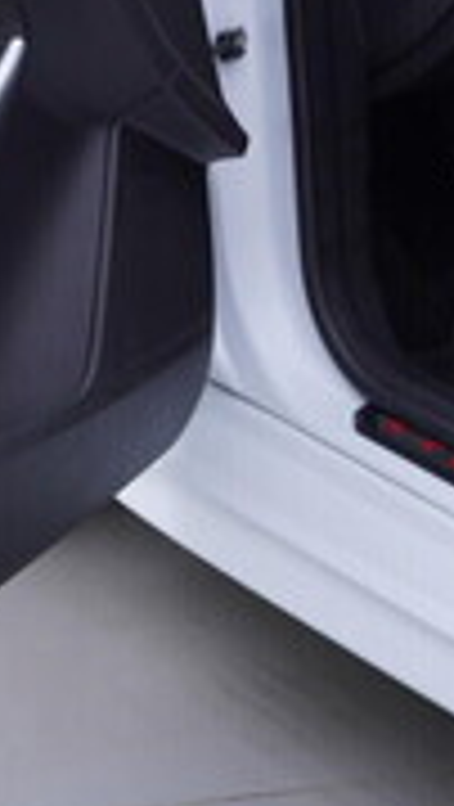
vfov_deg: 18.1
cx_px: 337
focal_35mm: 116
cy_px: 43
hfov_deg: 10.5
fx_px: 2477
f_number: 4
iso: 125
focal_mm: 24
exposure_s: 1/60
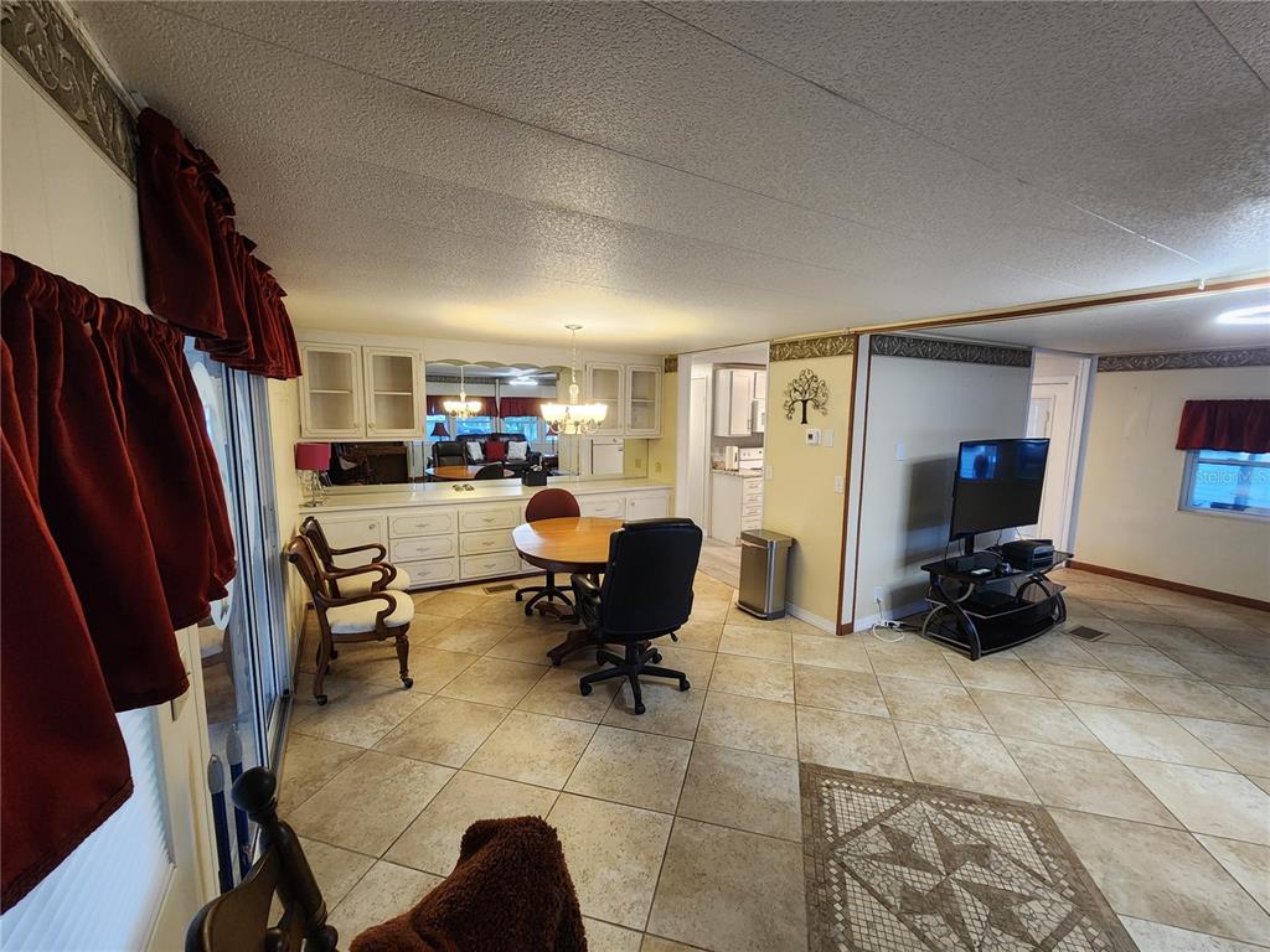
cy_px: 476
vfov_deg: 89.9
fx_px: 477
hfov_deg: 106.2
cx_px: 635
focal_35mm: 13
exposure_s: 1/60
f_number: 2.2
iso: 400
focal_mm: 2.2
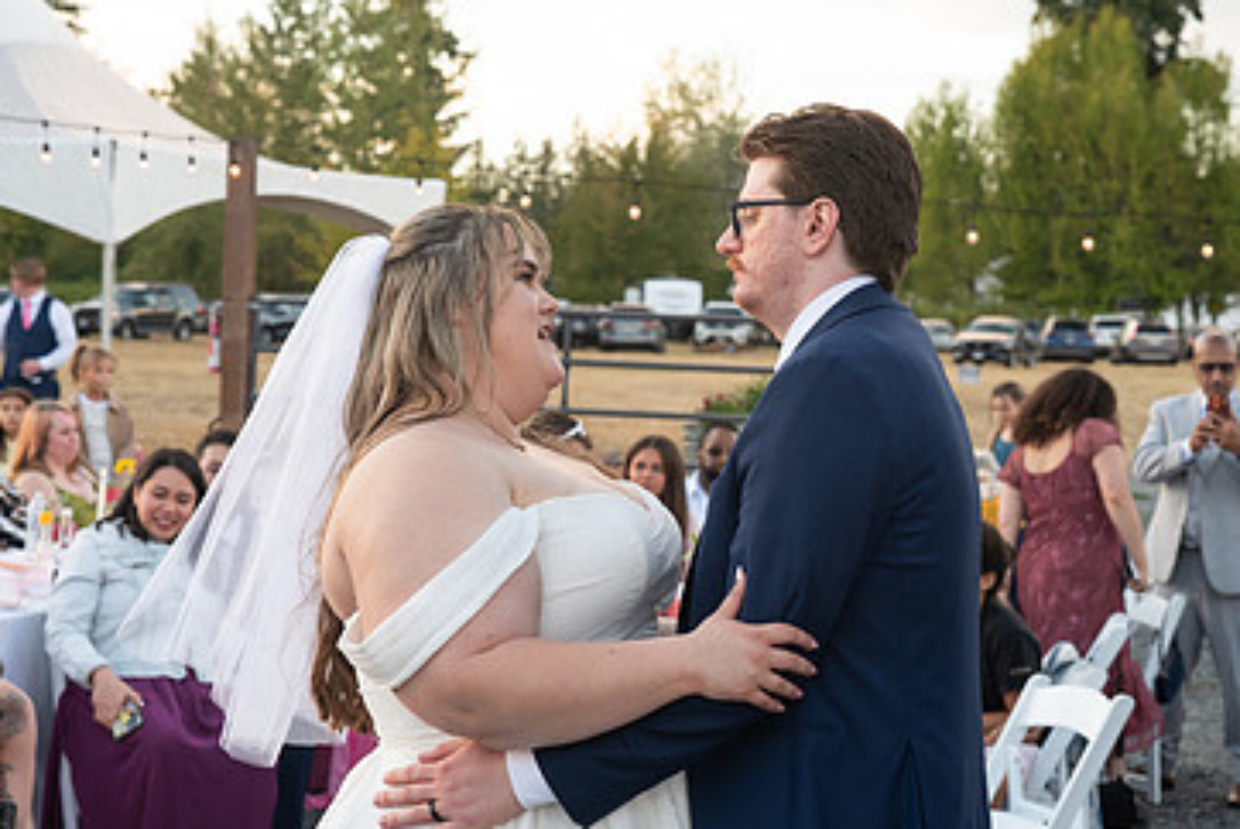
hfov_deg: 23.1
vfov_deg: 15.6
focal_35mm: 88
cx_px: 736
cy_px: 433
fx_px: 3033
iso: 800
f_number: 5.6
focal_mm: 55
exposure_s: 1/160
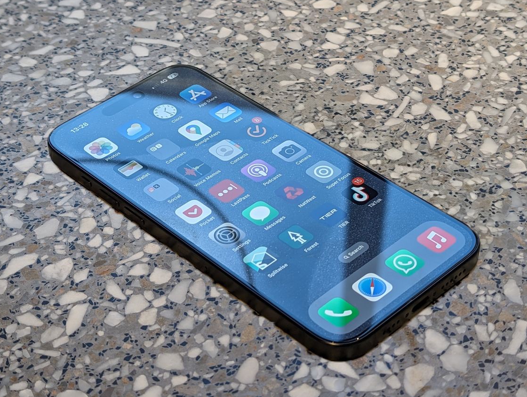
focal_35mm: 56
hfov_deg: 34.3
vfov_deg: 26.2
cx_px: 264
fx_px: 854
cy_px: 183
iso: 40
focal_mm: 6.9
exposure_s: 1/58.6
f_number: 1.68
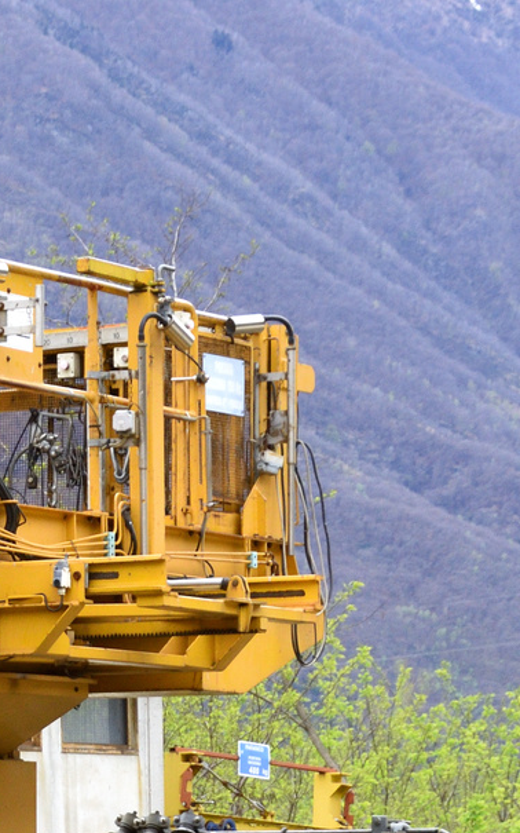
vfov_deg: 10.7
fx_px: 4400
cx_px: -349
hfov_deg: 6.6
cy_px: 771
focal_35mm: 194
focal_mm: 40
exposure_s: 1/60
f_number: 7.1
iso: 400
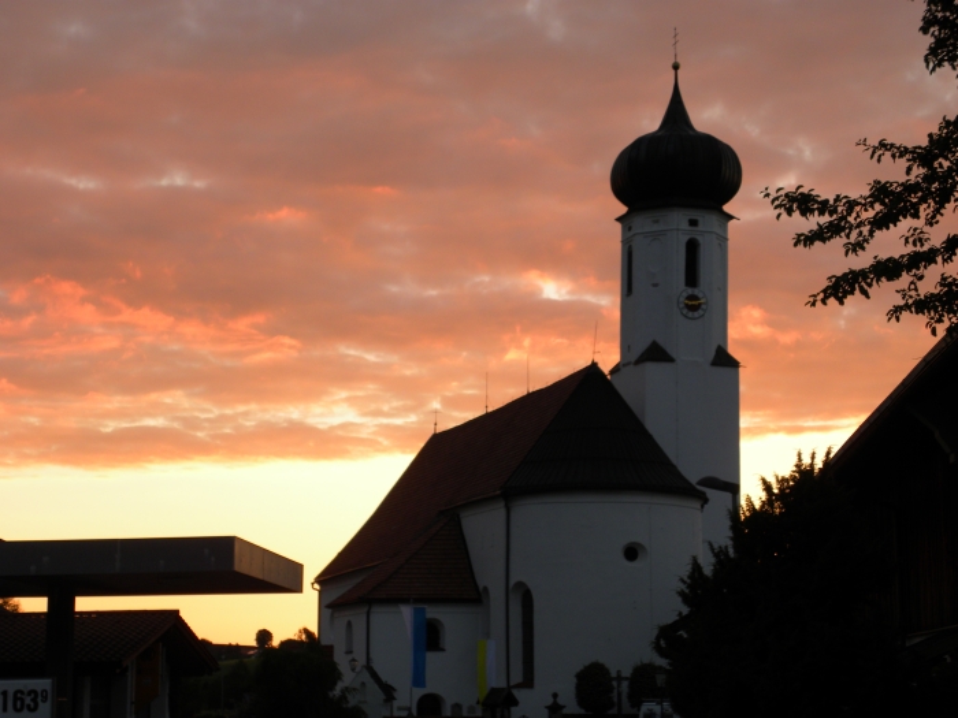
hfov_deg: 26.0
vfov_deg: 19.6
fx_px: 2076
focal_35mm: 75
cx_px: 479
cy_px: 359
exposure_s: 1/80.5
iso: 64
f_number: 4
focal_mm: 13.4
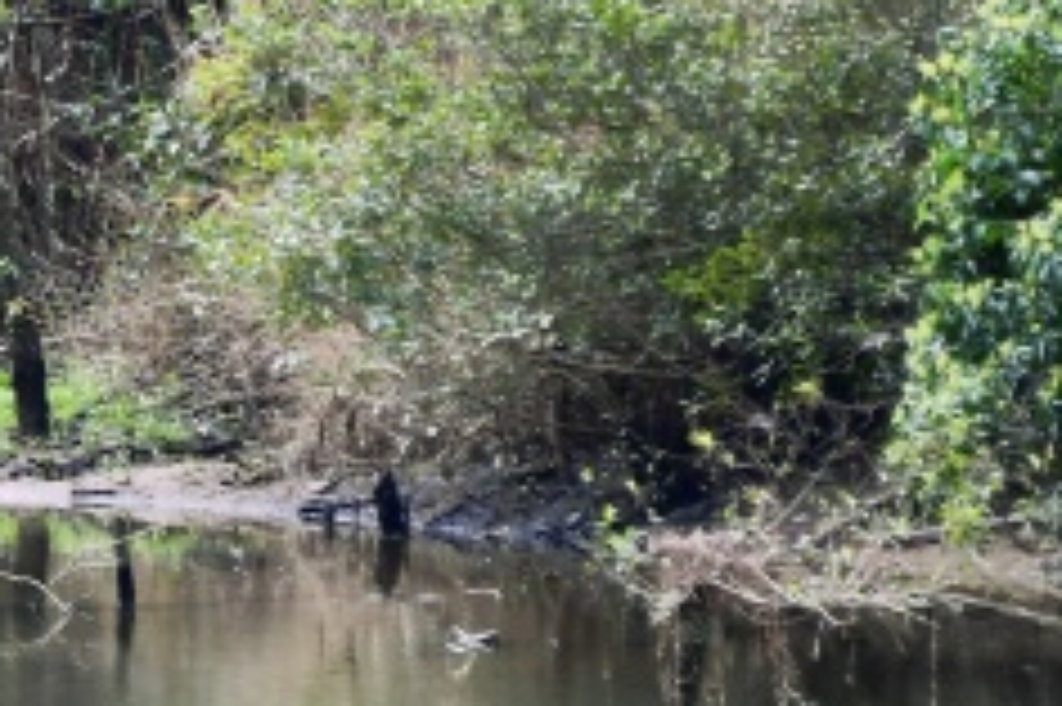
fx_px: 31512
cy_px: 454
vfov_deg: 1.3
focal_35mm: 1069
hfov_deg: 1.9
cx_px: -1125
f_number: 5.6
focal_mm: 210
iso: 100
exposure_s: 1/80
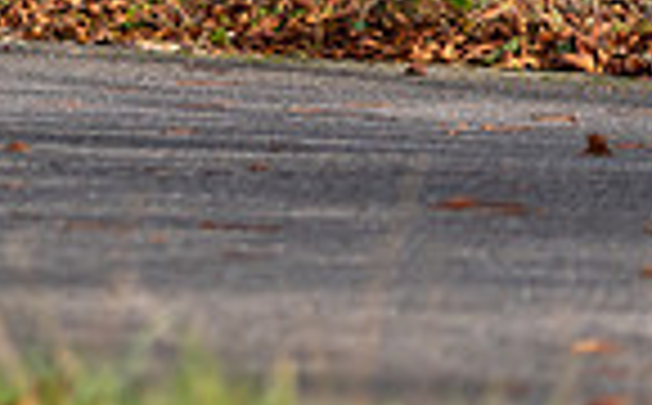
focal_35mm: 541
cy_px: -491
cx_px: -674
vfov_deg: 2.4
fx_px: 9595
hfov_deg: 3.9
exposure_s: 1/2500
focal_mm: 100
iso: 160
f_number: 2.8
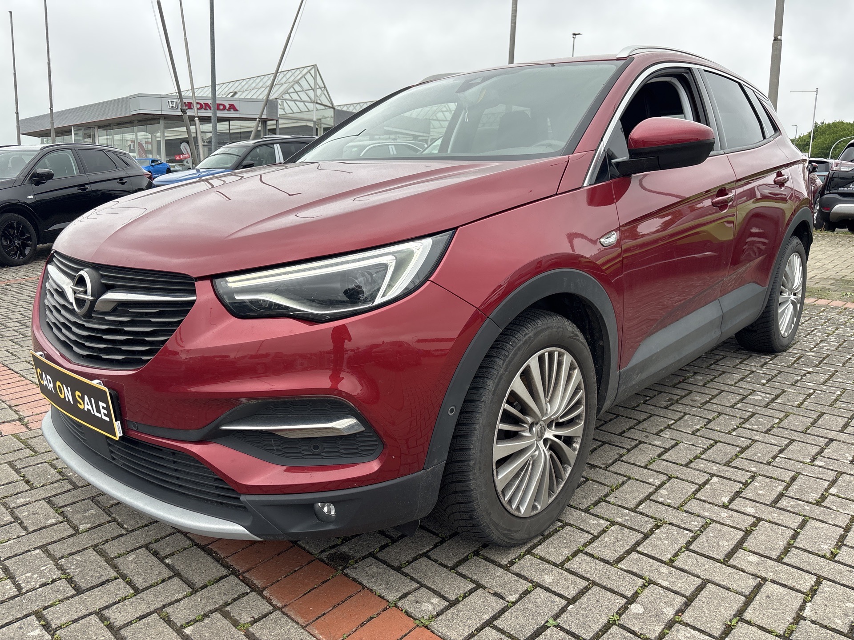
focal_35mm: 26
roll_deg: -2.3
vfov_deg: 53.1
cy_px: 320
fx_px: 641
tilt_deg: -9.1
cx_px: 427
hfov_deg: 67.3
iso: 50
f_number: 1.6
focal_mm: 5.96
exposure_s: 1/452
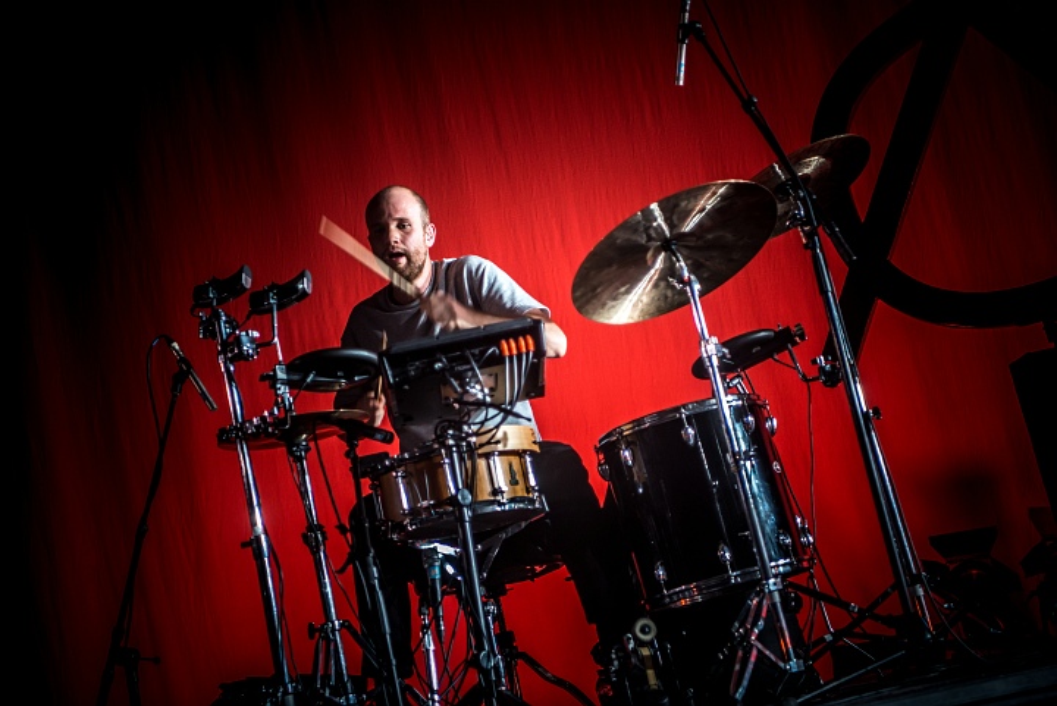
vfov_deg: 22.7
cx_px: 528
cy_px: 353
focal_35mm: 60
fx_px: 1763
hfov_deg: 33.4
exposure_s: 1/100
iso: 800
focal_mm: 60
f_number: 2.8
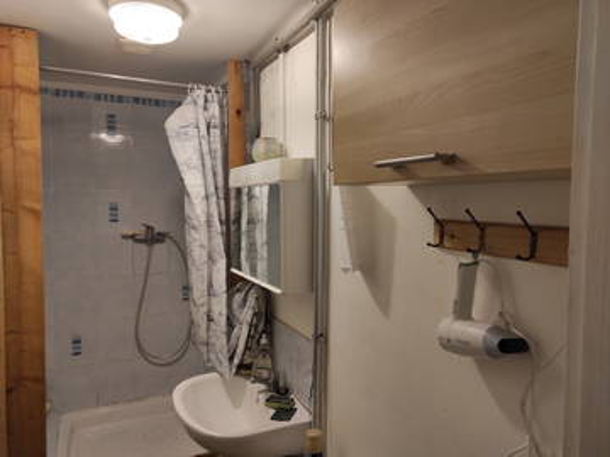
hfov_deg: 69.4
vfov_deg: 54.9
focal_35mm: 25
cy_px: 228
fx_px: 441
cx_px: 305
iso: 160
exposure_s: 1/33
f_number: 1.89
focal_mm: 5.43
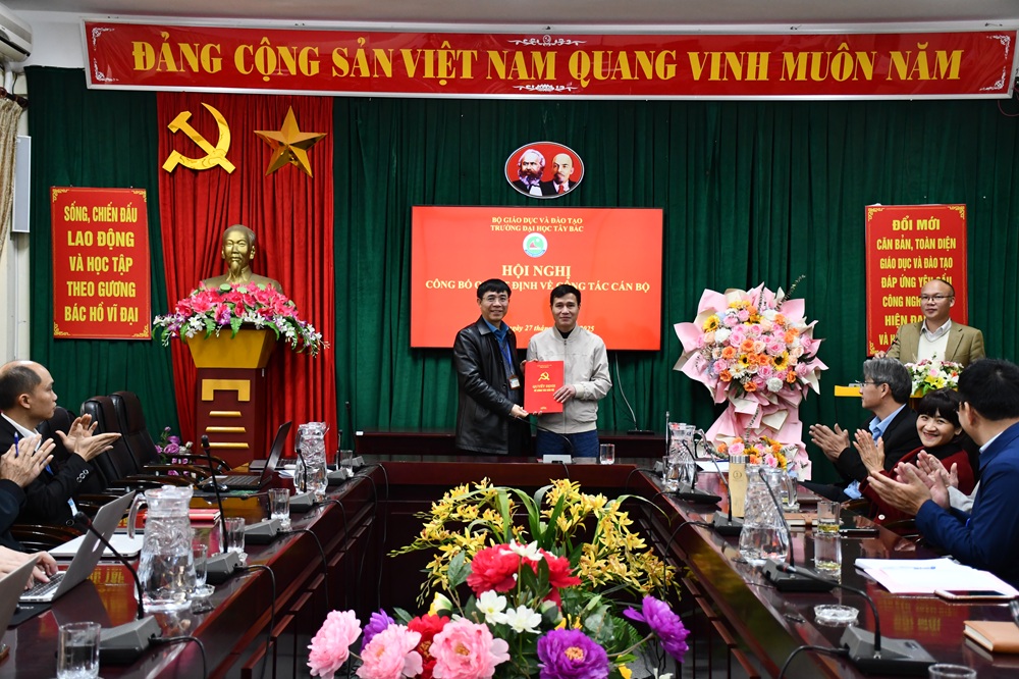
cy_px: 340
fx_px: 1358
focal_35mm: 48
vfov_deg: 28.1
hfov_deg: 41.1
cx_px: 510
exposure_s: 1/125
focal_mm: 32
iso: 2000
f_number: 4
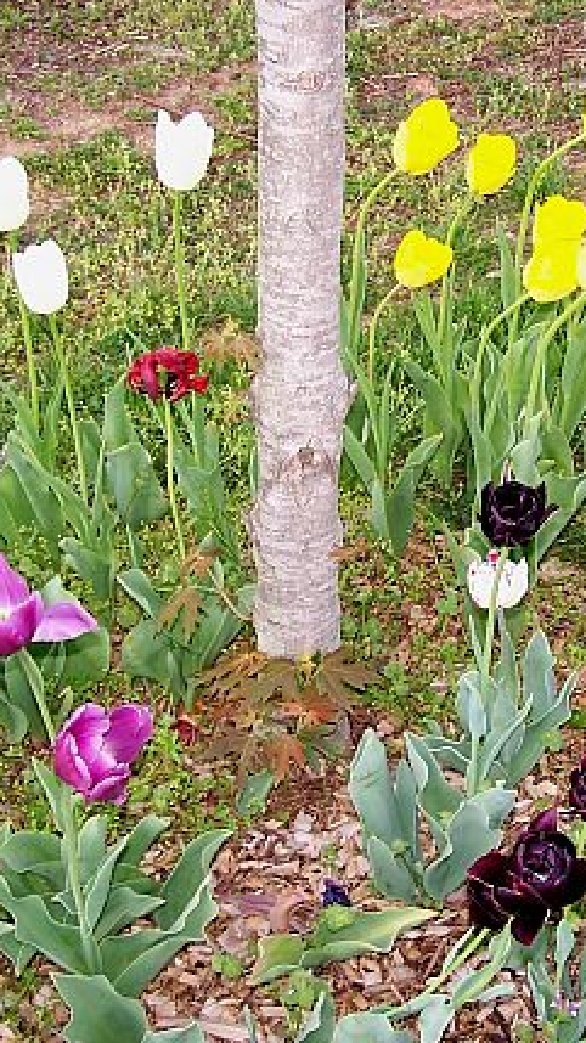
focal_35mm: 61
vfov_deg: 34.4
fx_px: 1687
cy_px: 501
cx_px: 474
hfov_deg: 19.5
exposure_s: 1/60
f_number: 2.8
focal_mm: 6.7
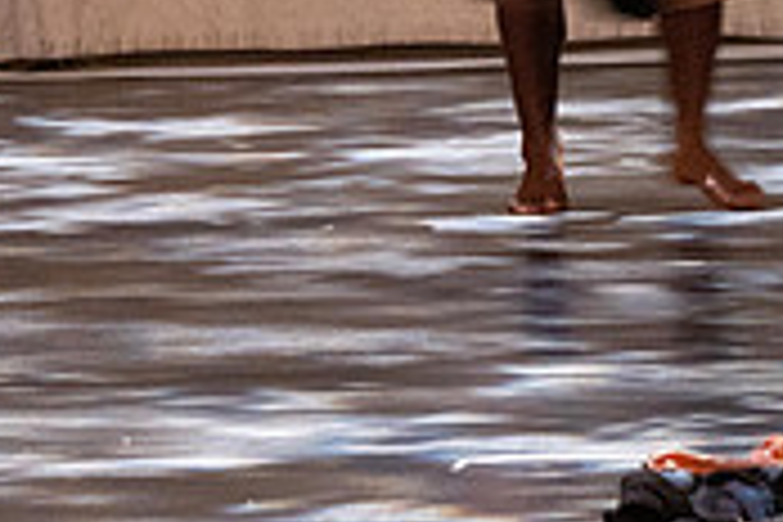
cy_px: -281
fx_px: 21705
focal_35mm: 998
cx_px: -234
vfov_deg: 1.4
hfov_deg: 2.1
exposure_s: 1/40
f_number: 7.1
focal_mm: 300
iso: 5000
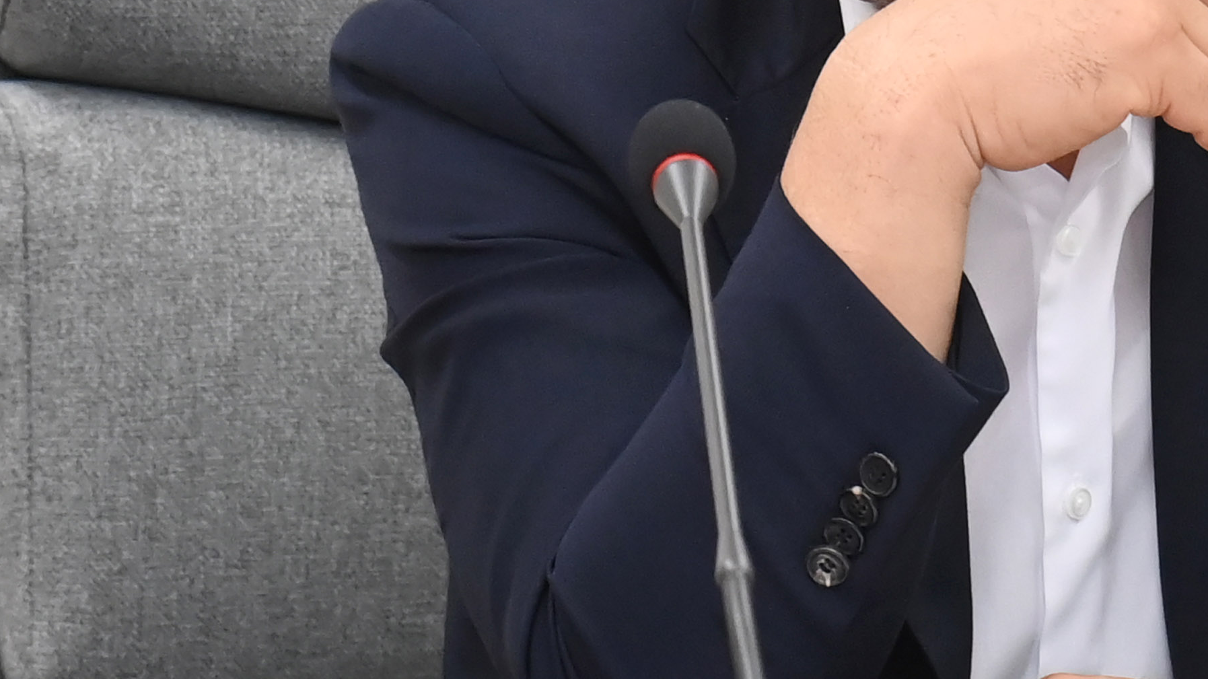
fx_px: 12490
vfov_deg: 3.1
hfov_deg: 5.5
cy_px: 87
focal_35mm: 390
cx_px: 1134
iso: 3200
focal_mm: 120
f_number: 6.3
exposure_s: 1/250
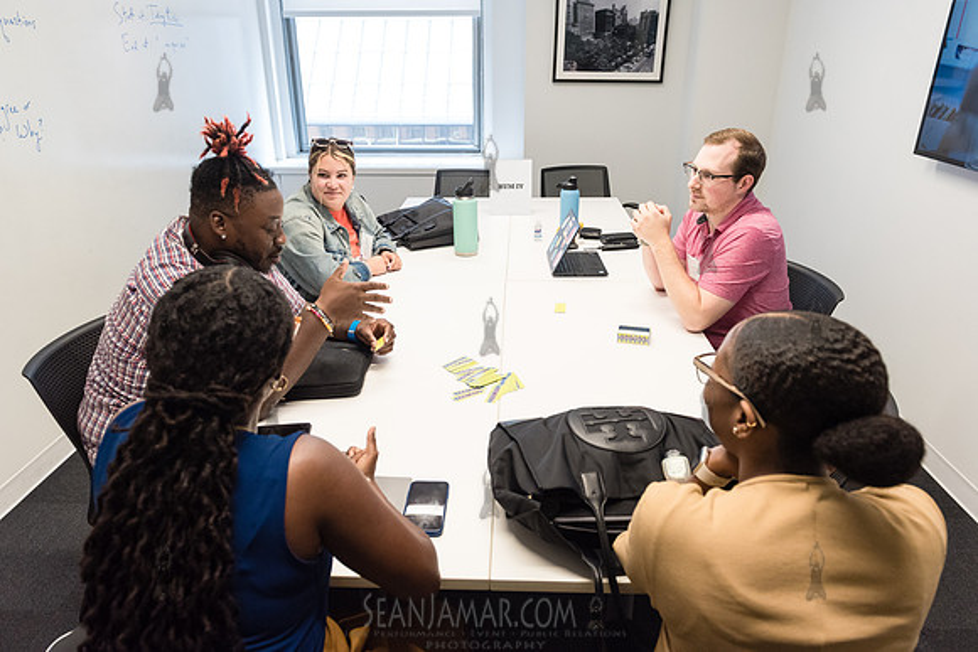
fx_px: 656
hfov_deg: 73.4
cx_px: 489
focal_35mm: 24
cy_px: 326
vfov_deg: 52.9
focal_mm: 24
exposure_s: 1/250
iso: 2500
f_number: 4.5
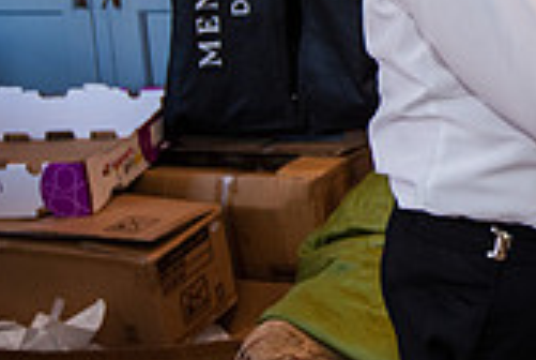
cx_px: 809
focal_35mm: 97
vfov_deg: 13.6
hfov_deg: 18.5
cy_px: -124
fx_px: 1447
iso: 640
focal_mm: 28
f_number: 4
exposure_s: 1/60
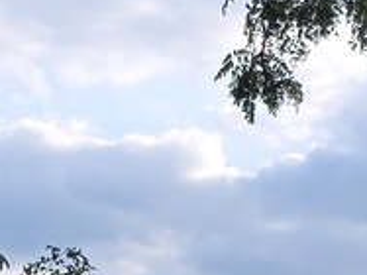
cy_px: 945
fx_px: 1875
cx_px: 375
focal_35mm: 177
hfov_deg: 11.1
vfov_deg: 7.1
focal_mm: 6.25
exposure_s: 1/330
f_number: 1.7
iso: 12
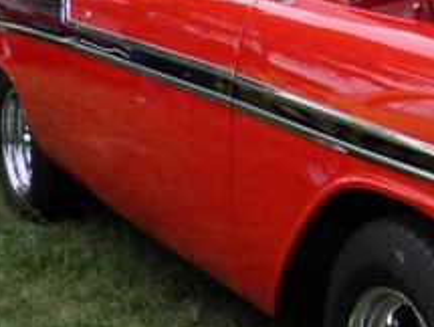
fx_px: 1306
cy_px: 101
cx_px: 598
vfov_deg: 14.2
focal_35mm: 104
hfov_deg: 17.4
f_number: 5.7
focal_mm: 4.9
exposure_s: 1/60
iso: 50
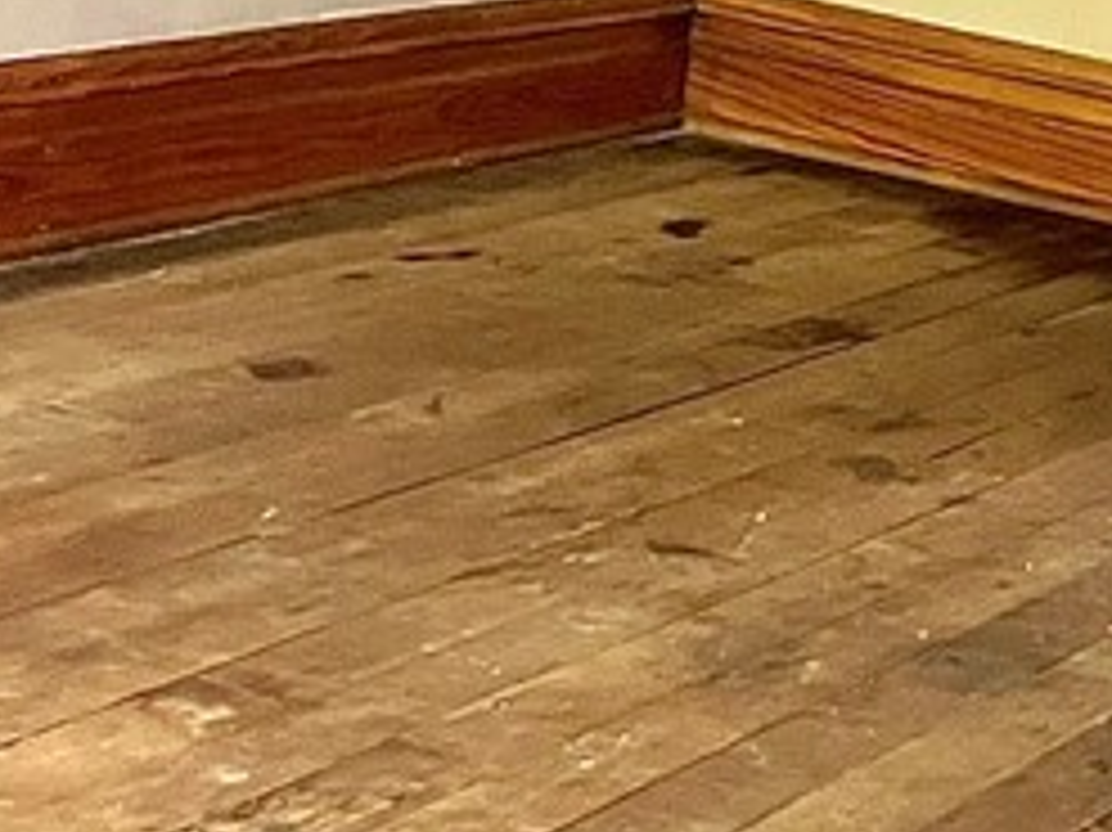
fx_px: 3468
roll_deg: -7.6
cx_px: 1238
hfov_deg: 17.6
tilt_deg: -8.4
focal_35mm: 108
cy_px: 45
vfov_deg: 13.5
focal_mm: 5.1
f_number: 1.6
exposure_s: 1/40
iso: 640
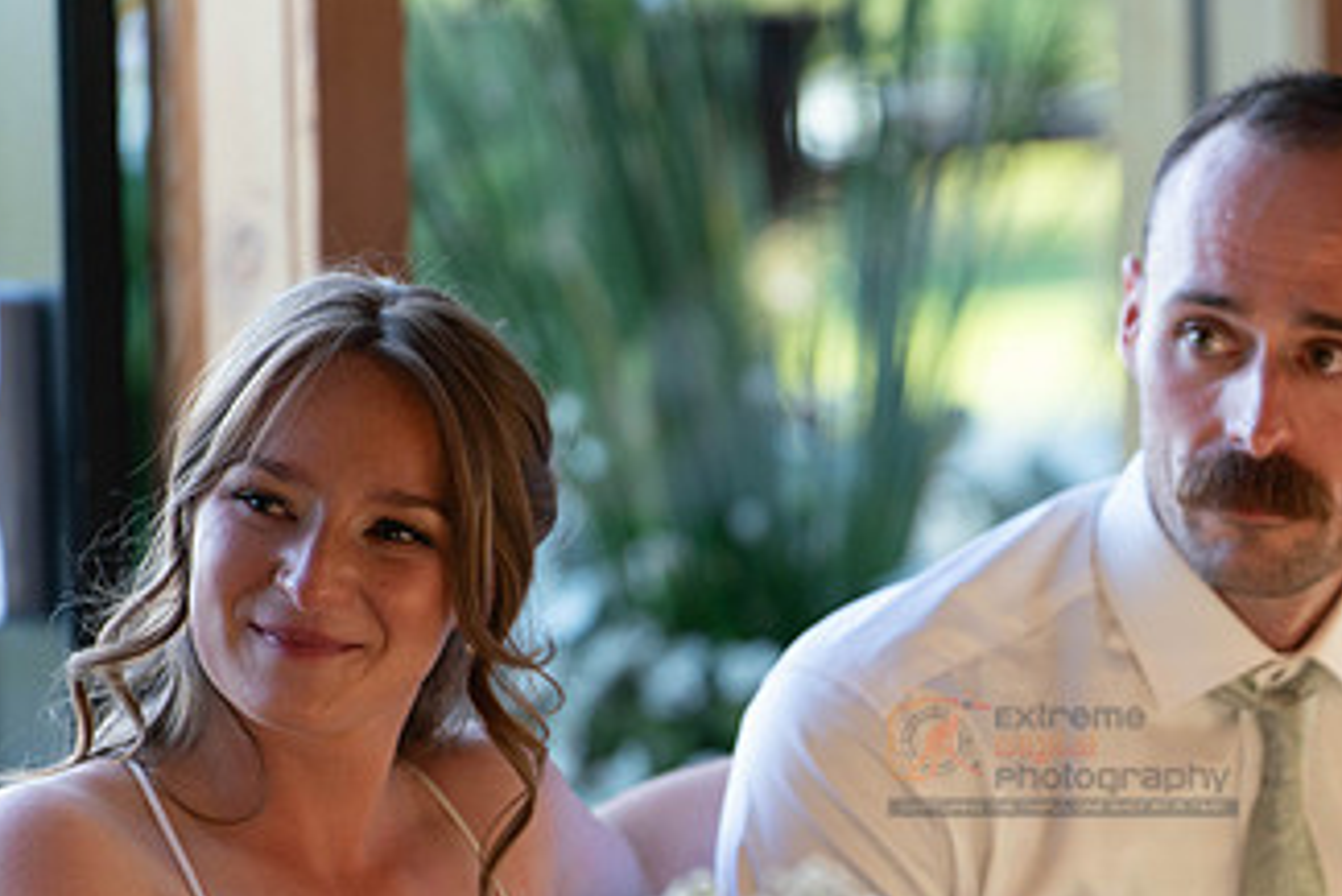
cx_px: 1065
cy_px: 754
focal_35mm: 268
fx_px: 9994
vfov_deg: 5.1
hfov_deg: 7.7
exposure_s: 1/400
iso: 1000
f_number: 2.8
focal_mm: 150
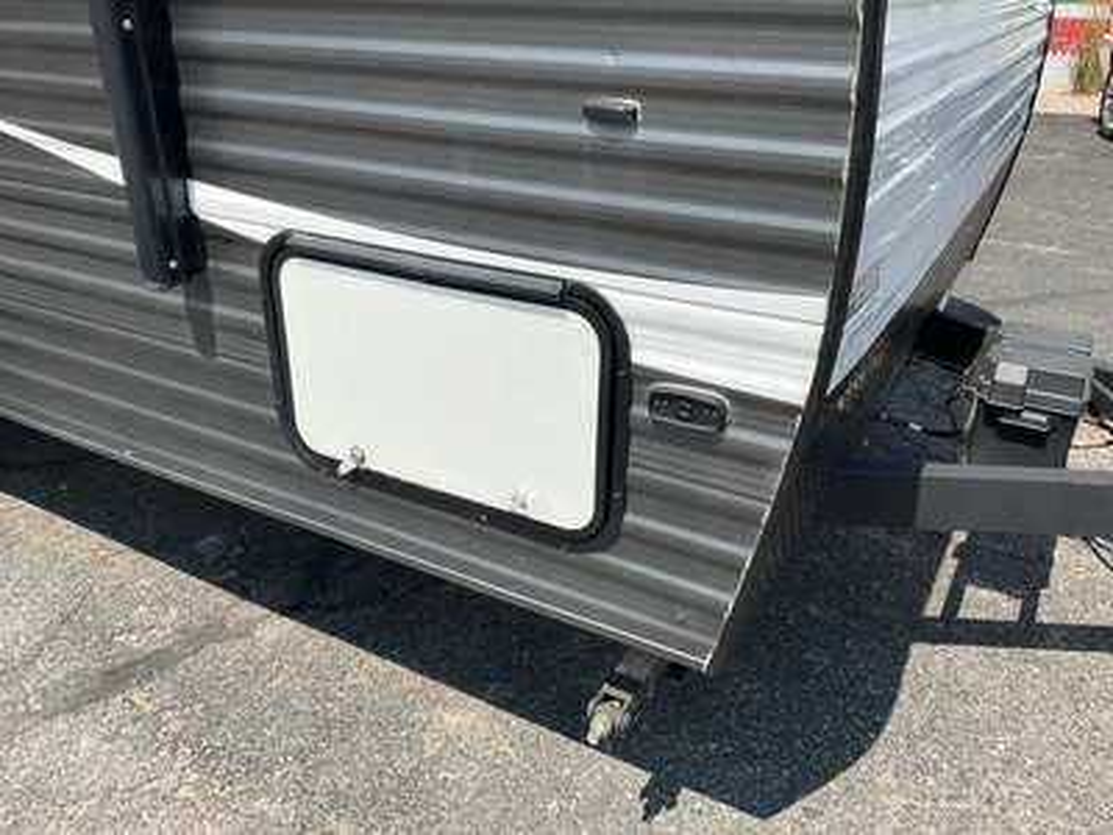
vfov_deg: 48.2
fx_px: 932
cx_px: 556
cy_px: 418
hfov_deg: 61.7
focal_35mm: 29
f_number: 1.8
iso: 25
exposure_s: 1/1786
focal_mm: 3
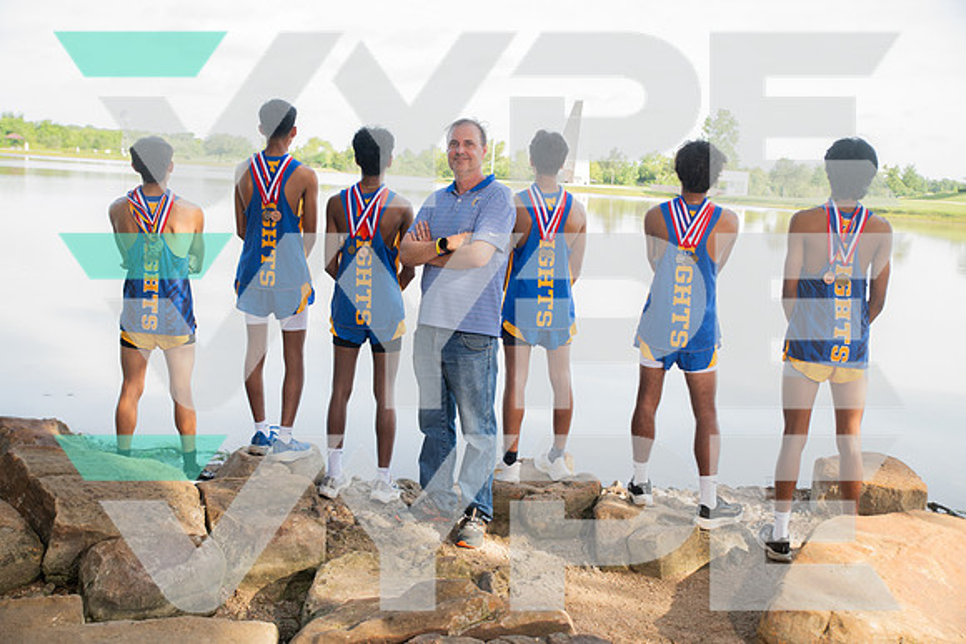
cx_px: 483
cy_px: 322
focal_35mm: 35
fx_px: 939
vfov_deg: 37.9
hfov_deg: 54.4
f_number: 4.5
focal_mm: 35
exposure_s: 1/320
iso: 250
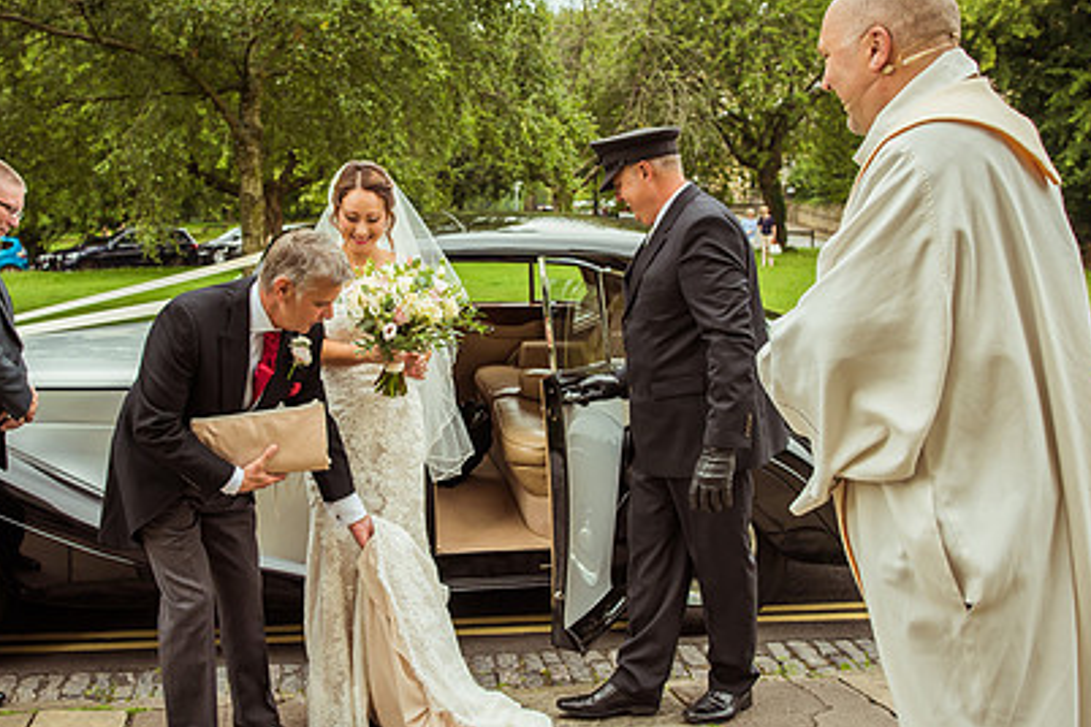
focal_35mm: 35
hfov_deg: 53.9
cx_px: 421
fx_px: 1061
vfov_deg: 37.8
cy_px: 343
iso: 160
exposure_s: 1/1250
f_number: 3.5
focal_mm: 24
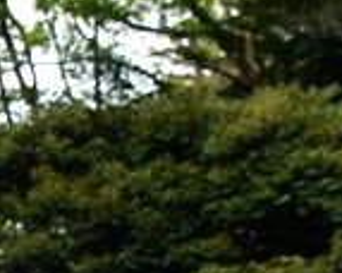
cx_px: -342
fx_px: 3315
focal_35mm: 328
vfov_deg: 4.6
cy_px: 620
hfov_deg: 5.8
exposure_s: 1/100
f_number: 6.3
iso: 200
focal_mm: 37
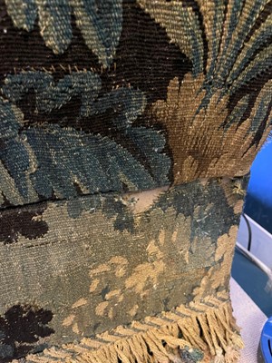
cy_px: 182
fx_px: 262
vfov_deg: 69.4
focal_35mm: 25
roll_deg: +1.4
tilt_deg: -24.6
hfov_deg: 54.9
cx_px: 136
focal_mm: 5.1
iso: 640
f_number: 1.6
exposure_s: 1/25
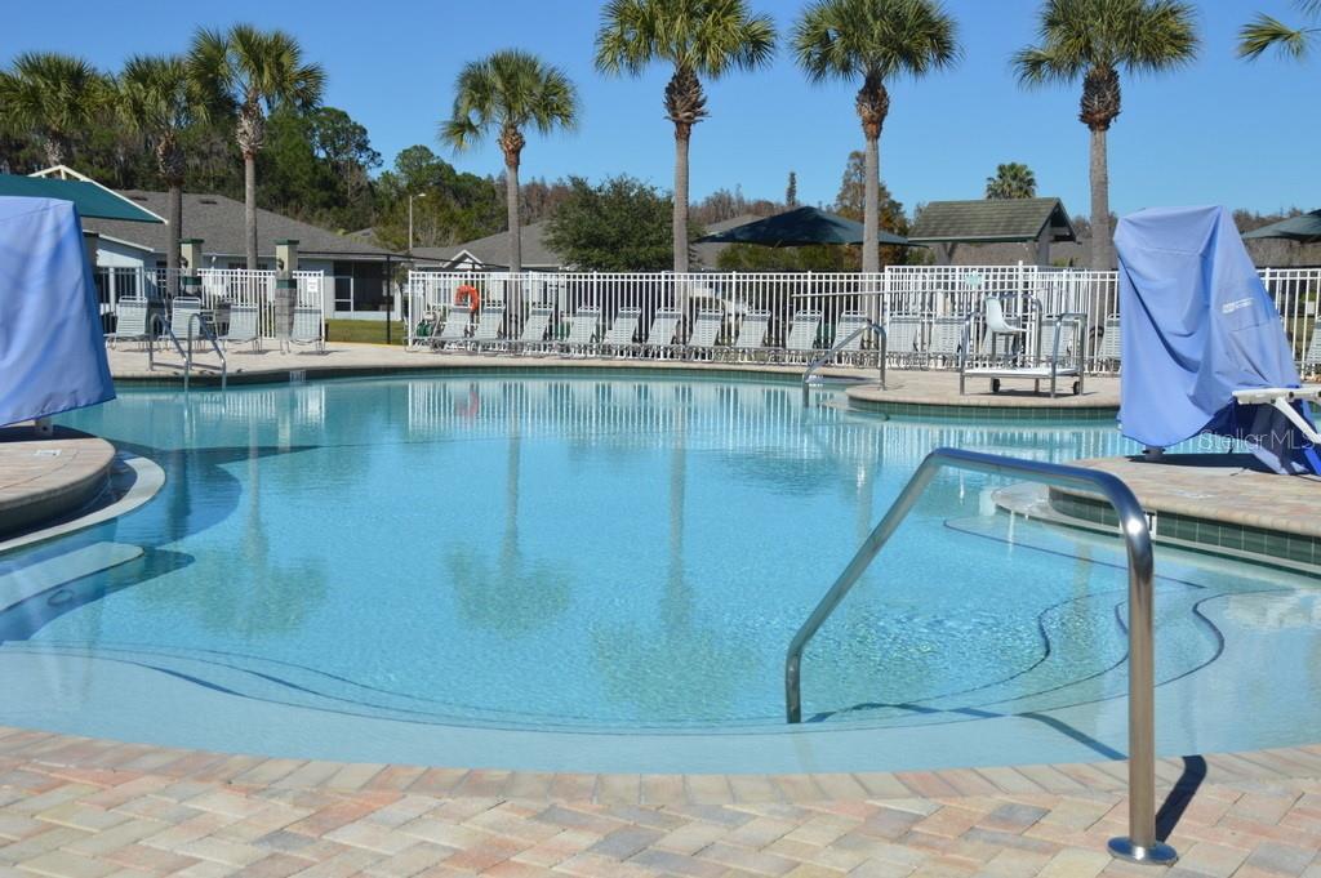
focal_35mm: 46
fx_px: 1705
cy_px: 439
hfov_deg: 42.4
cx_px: 660
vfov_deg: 28.9
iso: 100
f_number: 9
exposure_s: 1/320
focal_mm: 31
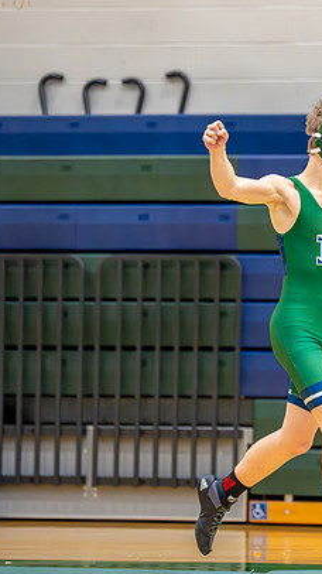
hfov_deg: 4.4
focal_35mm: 276
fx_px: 4195
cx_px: 343
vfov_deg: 7.8
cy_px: 262
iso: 6400
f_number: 2.8
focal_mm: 149
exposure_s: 1/1000
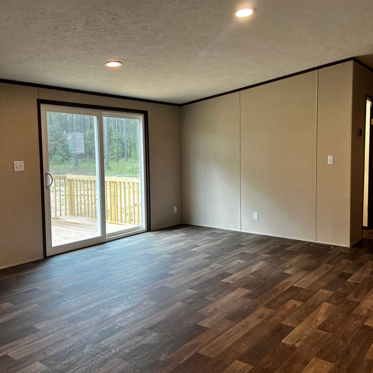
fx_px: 378
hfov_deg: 52.5
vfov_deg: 52.5
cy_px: 183
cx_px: 187
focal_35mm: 31
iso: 64
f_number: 1.5
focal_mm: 5.7
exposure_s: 1/120
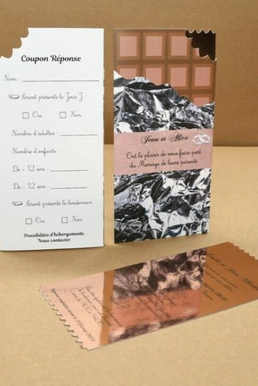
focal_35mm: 49
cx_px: 115
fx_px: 527
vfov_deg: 40.3
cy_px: 182
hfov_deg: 27.5
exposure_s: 1/125
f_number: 9
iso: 800
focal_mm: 20
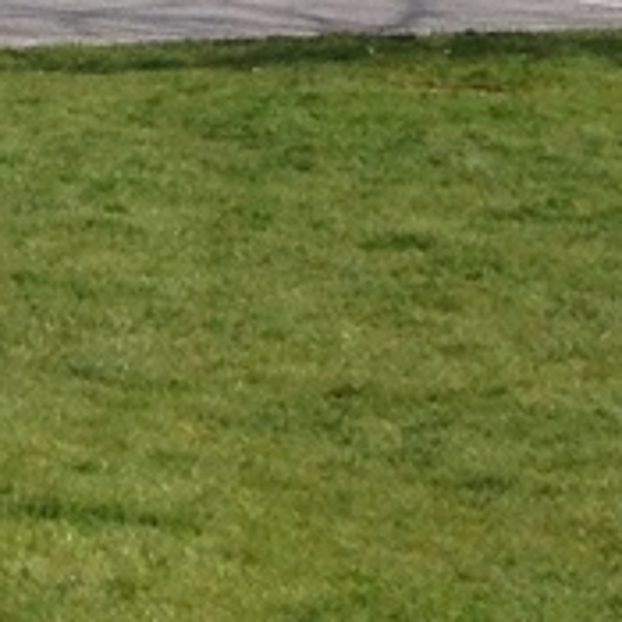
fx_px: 5753
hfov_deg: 5.6
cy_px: -849
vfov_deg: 5.9
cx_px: -1550
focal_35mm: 283
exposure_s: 1/2304
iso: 50
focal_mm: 4.28
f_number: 2.4
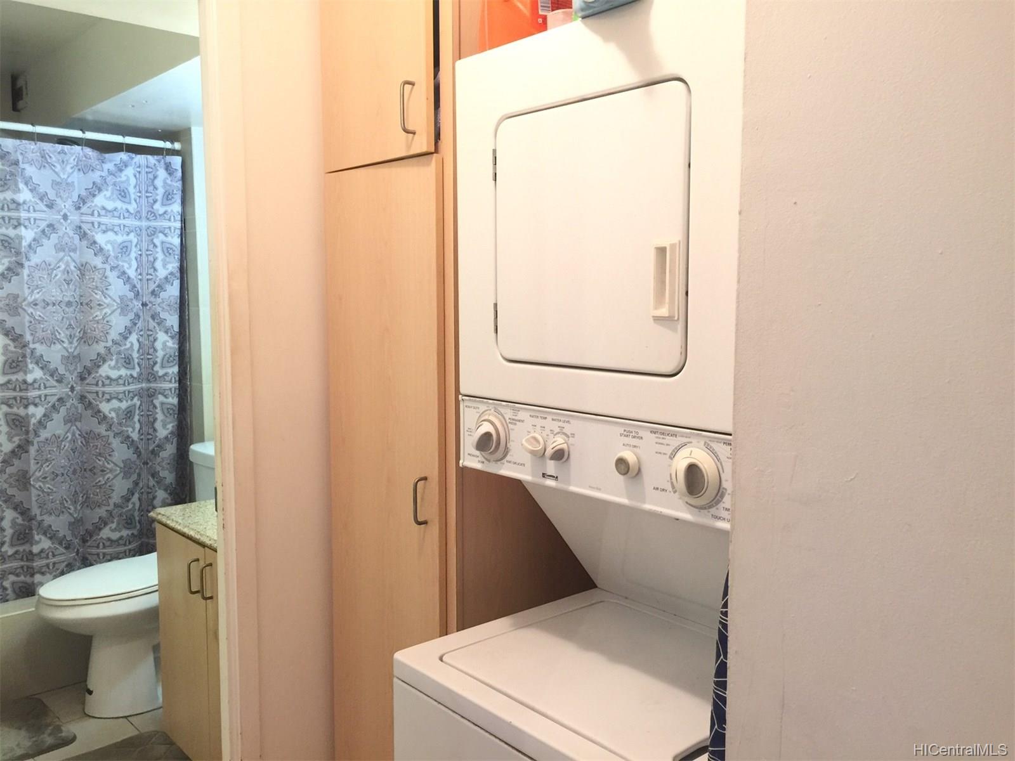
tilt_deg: -5.9
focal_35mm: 29
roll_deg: -1.0
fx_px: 850
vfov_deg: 48.2
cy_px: 380
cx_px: 508
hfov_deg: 61.7
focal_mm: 4.15
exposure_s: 1/15
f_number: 2.2
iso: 64
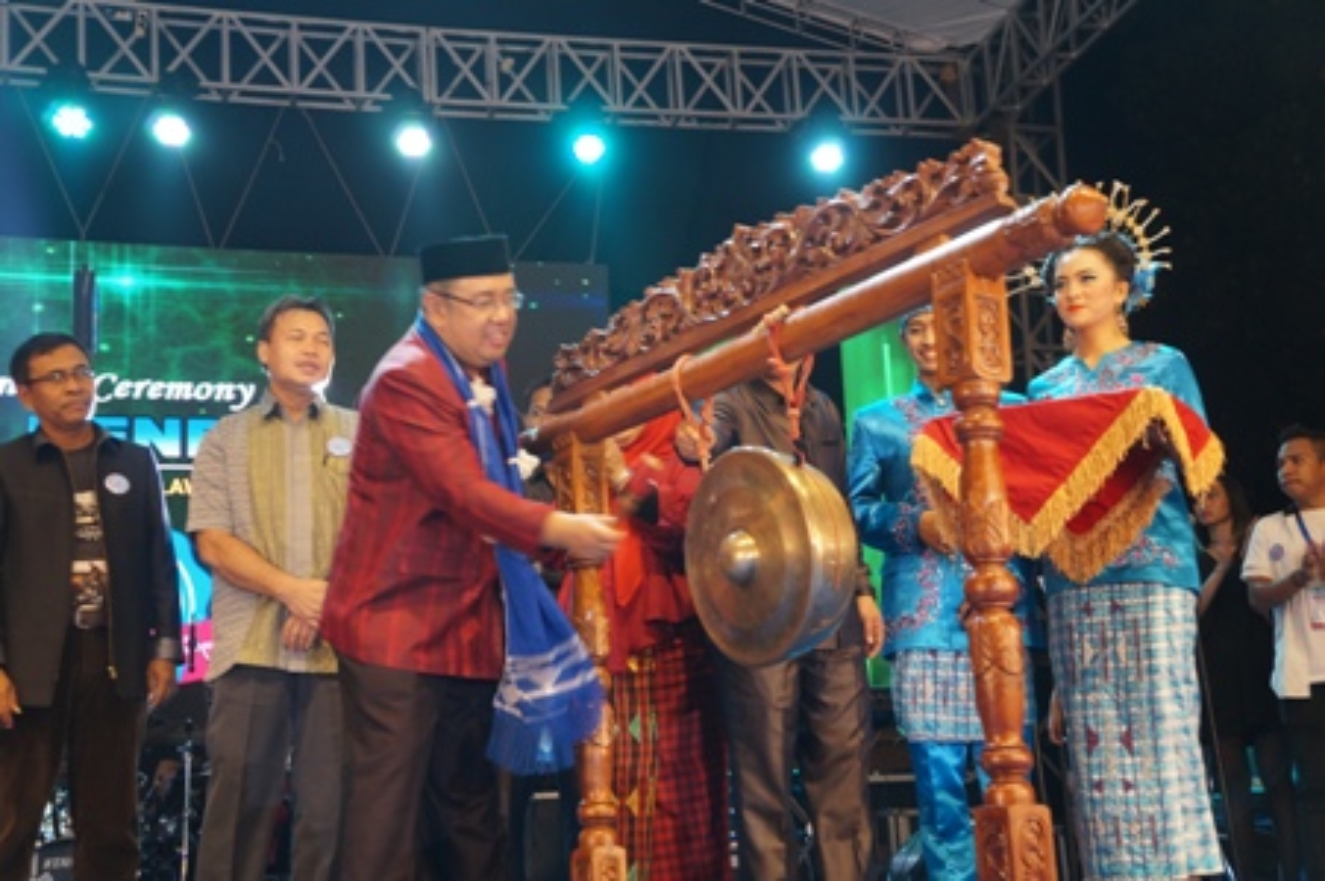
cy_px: 440
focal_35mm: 51
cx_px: 662
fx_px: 1876
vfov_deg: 26.4
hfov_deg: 38.9
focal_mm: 34
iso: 400
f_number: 4.5
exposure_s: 1/30
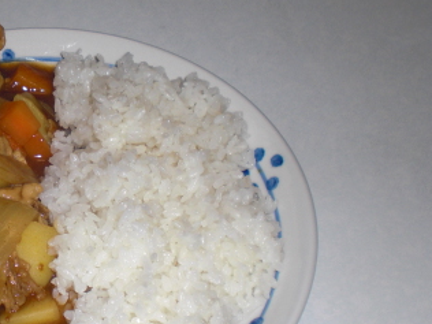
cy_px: 170
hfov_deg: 24.6
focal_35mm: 77
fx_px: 961
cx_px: 38
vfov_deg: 19.1
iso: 64
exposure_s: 1/60
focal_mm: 6.3
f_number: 3.1
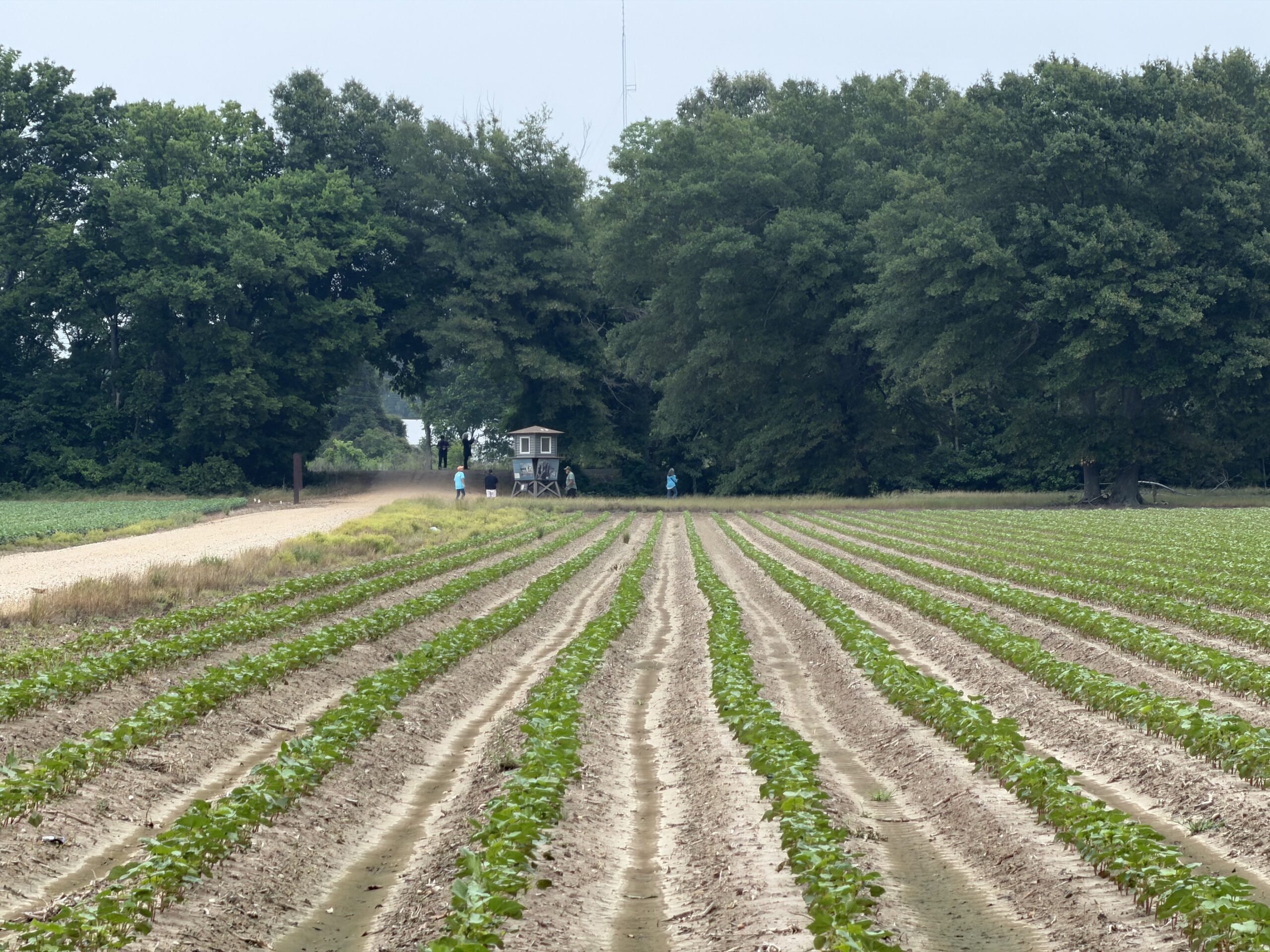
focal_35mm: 200
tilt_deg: -0.3
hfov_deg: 9.9
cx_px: 635
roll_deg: +0.1
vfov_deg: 7.4
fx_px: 7338
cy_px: 476
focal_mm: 16.89
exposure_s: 1/249
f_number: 2.8
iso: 50
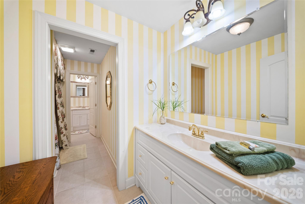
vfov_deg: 90.1
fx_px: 102
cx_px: 152
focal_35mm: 12
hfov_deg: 112.6
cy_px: 102
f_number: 9
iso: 250
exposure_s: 1/5
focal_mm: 12
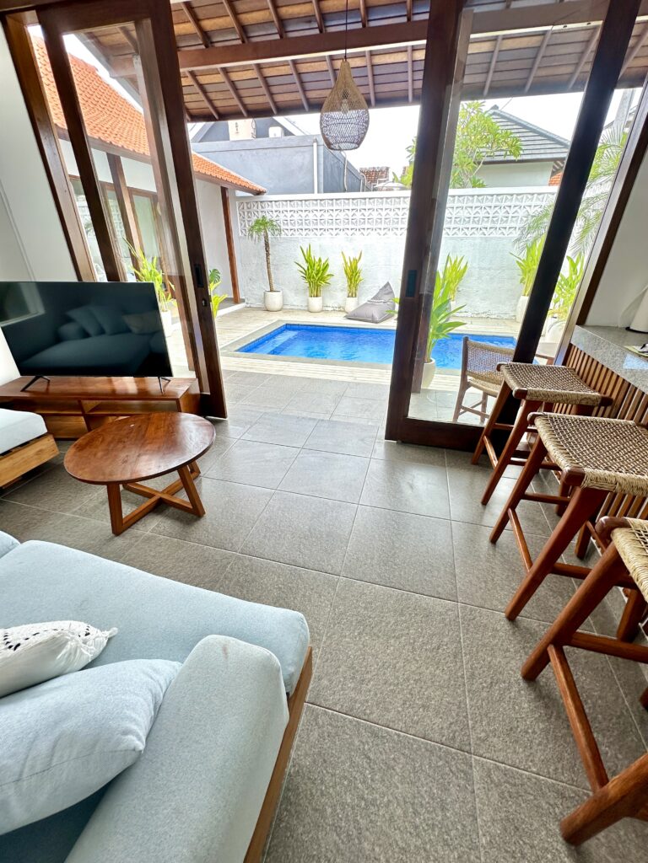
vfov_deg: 102.1
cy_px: 432
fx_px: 349
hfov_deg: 85.7
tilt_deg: -27.6
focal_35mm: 14
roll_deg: -1.0
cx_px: 324
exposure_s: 1/123
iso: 40
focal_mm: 2.22
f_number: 2.2
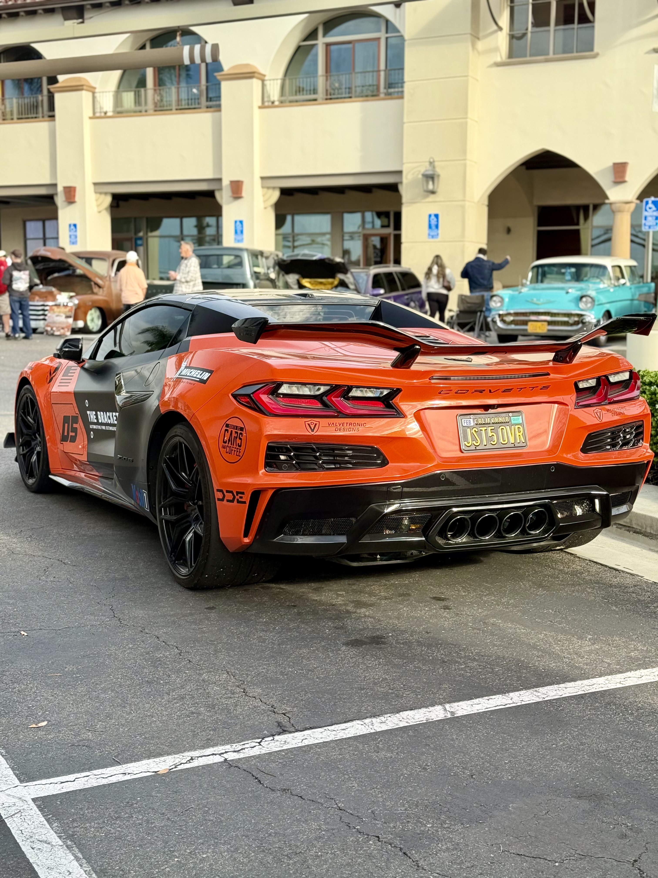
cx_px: 329
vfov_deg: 39.7
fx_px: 1217
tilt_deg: -5.5
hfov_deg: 30.3
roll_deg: -2.0
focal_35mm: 48
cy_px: 439
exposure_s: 1/496
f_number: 1.78
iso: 100
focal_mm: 6.76
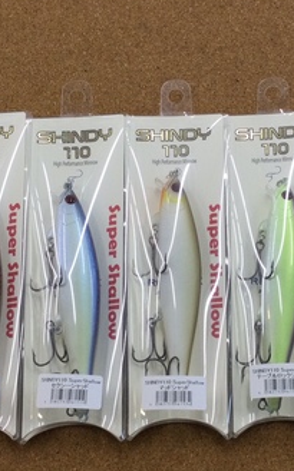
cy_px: 278
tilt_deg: -76.2
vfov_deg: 33.9
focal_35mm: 60
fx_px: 771
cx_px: 184
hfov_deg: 21.5
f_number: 2.4
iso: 32
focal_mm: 3.3
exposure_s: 1/40
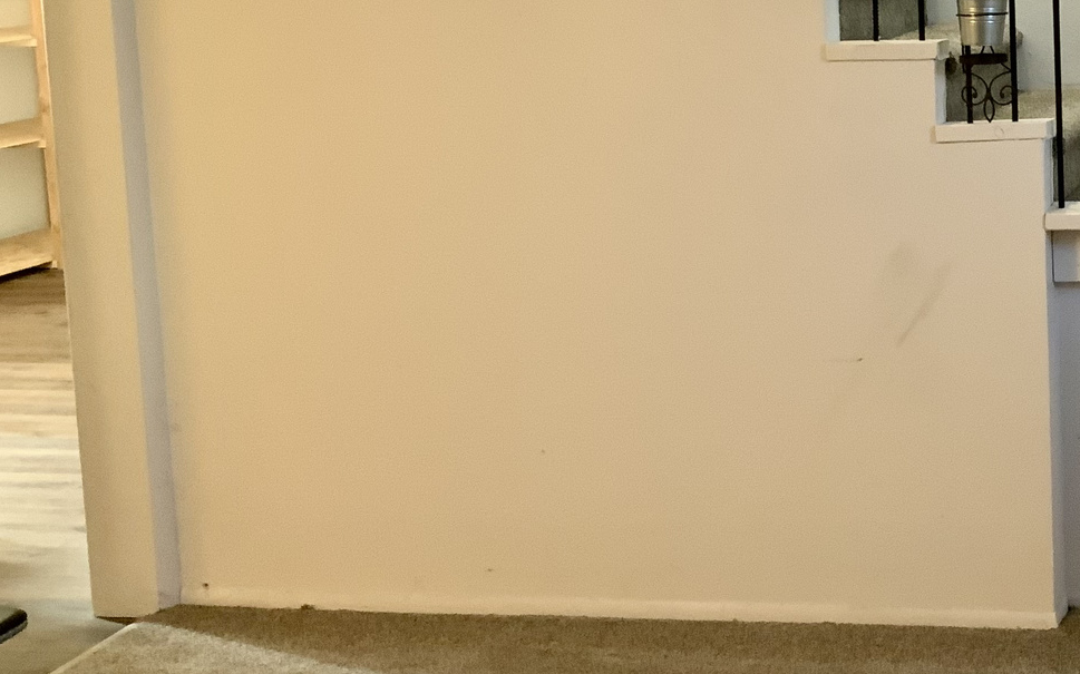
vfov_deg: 19.7
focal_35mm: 65
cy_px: 110
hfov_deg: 29.2
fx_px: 1913
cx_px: 1119
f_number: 1.8
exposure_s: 1/40
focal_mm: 3
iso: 200
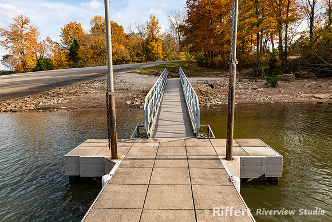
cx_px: 166
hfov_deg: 73.7
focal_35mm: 24
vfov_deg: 53.2
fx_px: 221
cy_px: 111
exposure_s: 1/160
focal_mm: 24
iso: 90
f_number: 8
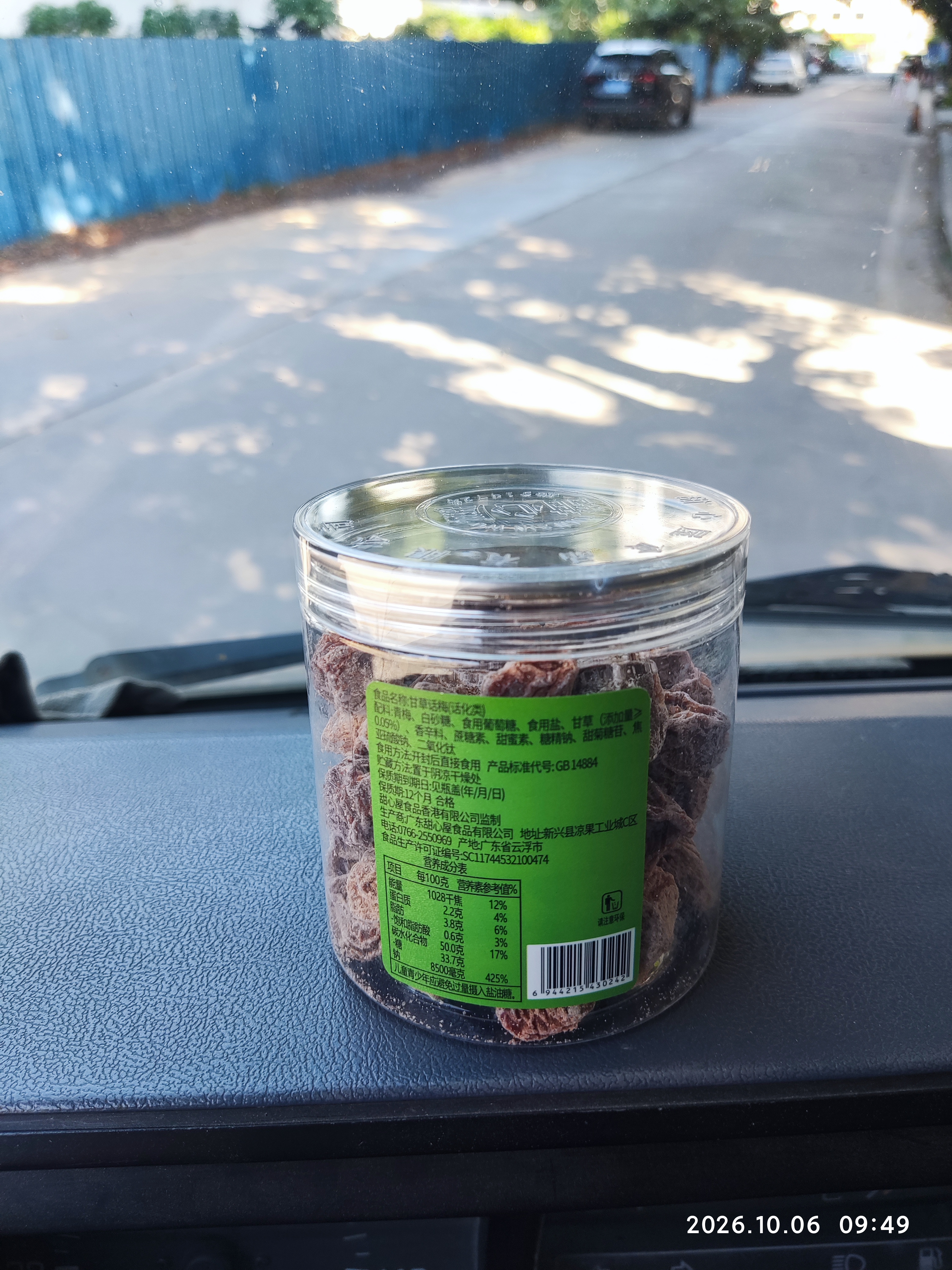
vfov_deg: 69.4
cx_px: 476
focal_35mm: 25
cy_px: 635
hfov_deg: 54.9
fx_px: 917
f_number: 1.79
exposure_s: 1/103
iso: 50
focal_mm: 4.71
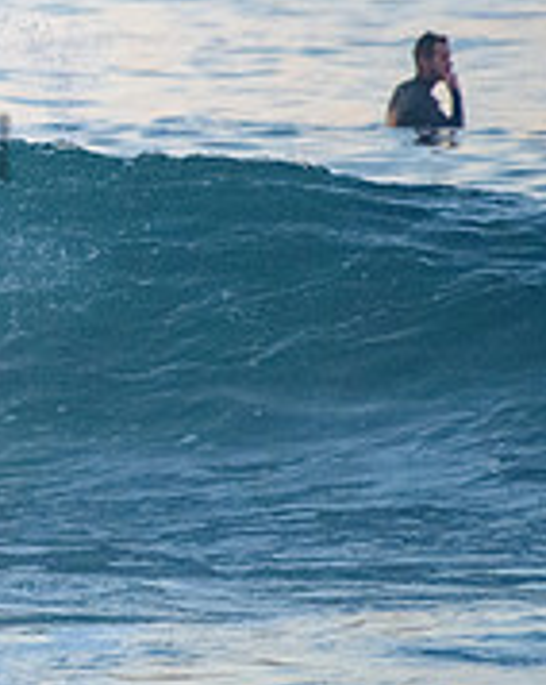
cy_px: 94
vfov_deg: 1.3
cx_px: -396
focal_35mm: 1529
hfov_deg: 1.0
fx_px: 30938
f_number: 5.6
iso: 9000
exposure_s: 1/2000
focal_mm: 500
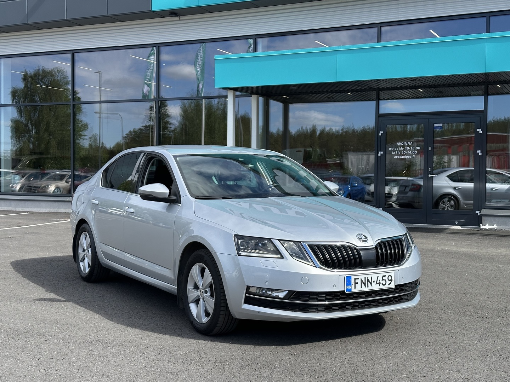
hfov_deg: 39.7
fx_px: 707
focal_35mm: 48
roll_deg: -0.6
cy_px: 191
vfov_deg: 30.3
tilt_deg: -1.1
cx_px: 255
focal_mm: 6.86
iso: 64
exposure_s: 1/2732
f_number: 1.78
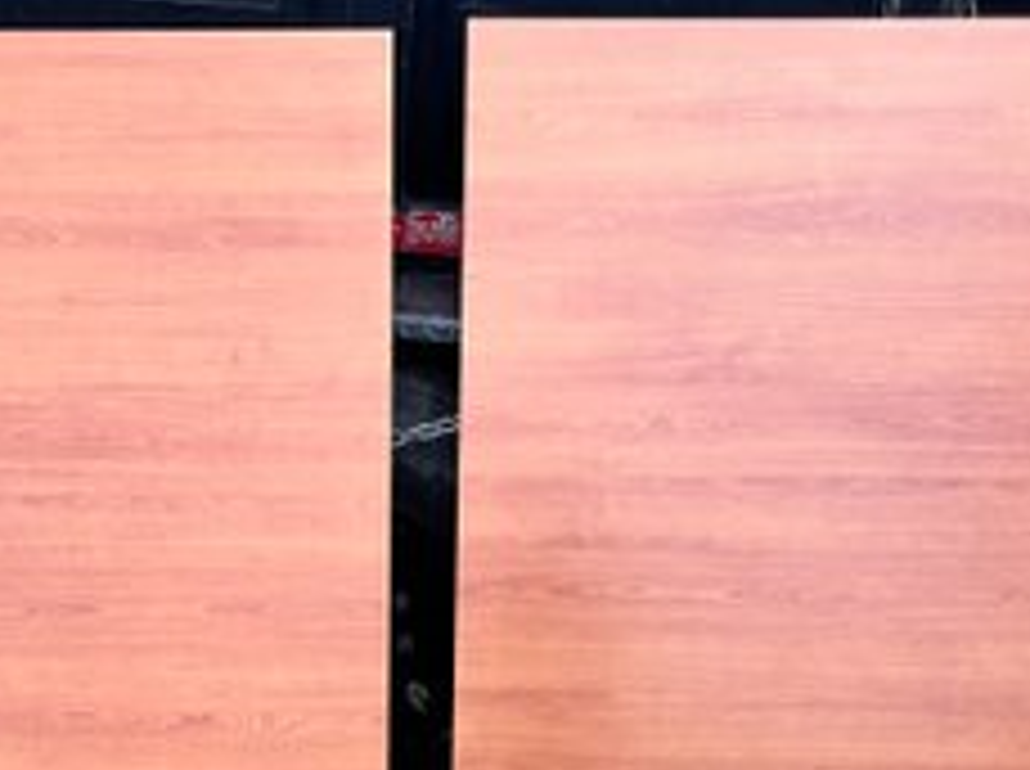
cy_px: 574
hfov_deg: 47.8
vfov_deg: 35.9
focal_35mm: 39
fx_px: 1159
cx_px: 434
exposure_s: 1/1645
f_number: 1.5
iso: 50
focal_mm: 5.7
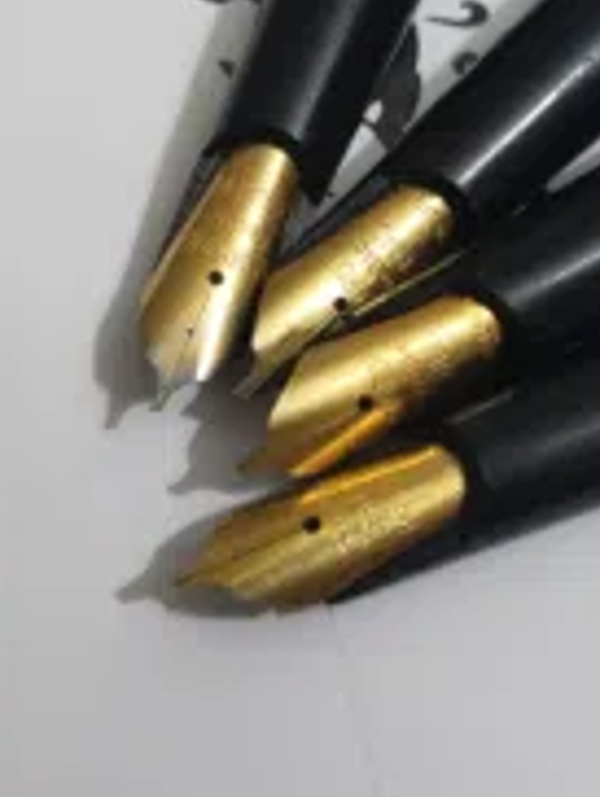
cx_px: 399
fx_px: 1314
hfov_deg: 25.6
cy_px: 166
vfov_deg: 32.9
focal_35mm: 57
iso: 250
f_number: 1.5
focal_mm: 4.3
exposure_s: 1/17
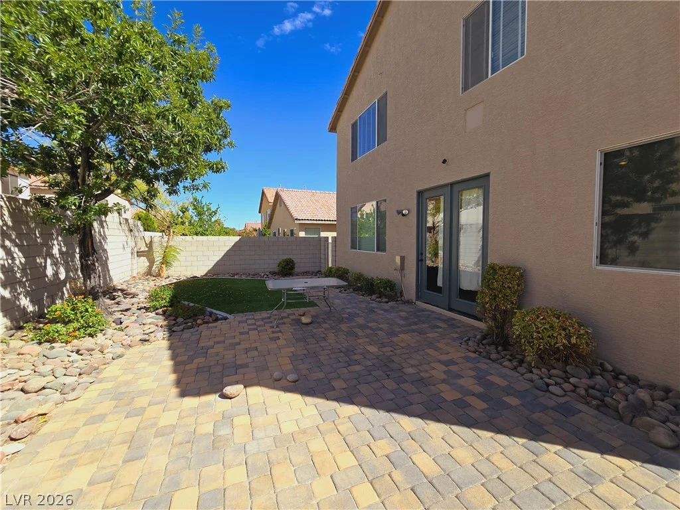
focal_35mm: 13
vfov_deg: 89.9
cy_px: 255
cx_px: 340
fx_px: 255
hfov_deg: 106.2
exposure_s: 1/2021
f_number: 2.2
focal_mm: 2.2
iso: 50
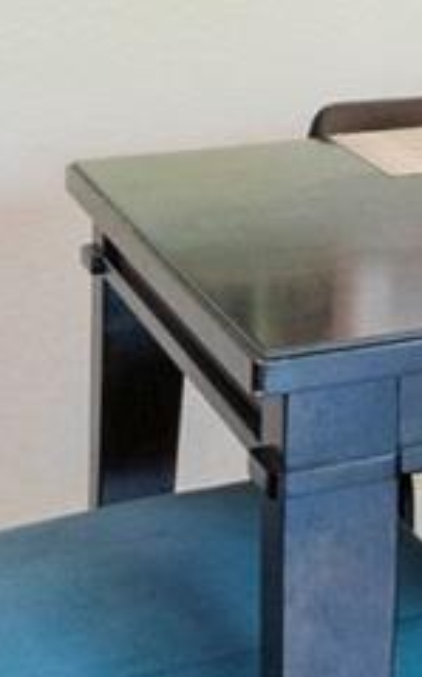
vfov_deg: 16.7
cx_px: 1515
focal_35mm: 116
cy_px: -261
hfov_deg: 8.2
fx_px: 2138
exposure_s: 1/5
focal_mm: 17
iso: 1000
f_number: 16
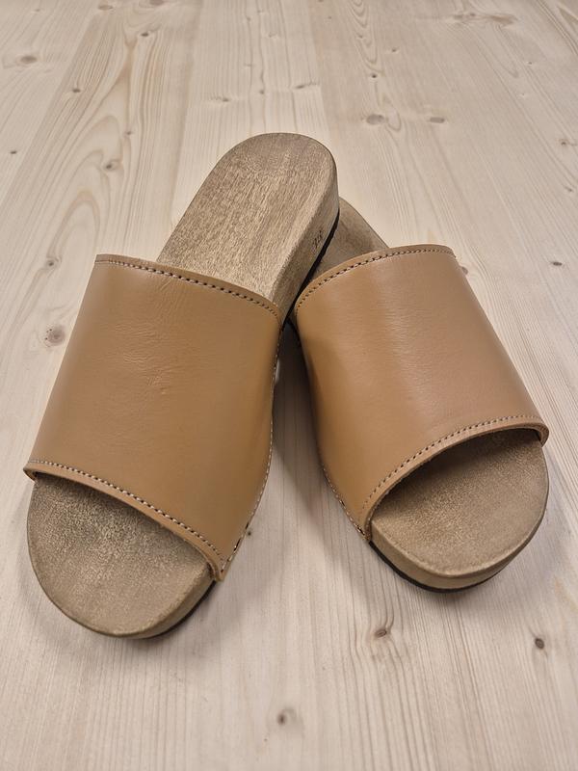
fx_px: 512
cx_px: 289
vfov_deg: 73.9
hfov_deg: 58.9
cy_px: 386
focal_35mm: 23
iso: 125
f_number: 1.8
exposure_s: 1/100
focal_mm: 5.4
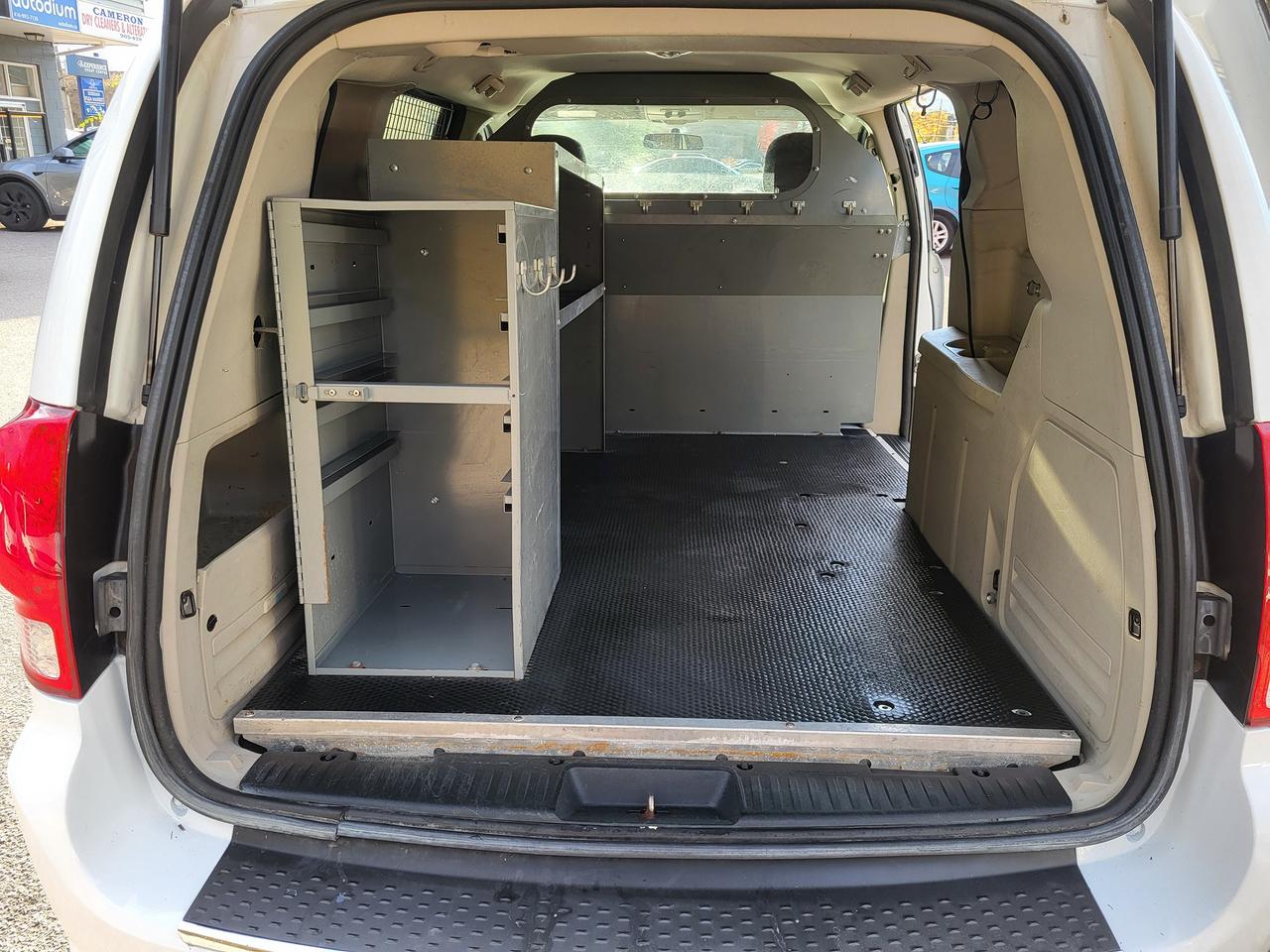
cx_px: 635
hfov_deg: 67.3
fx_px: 954
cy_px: 476
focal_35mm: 26
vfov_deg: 53.1
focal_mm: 5.4
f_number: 1.8
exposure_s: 1/159
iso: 40
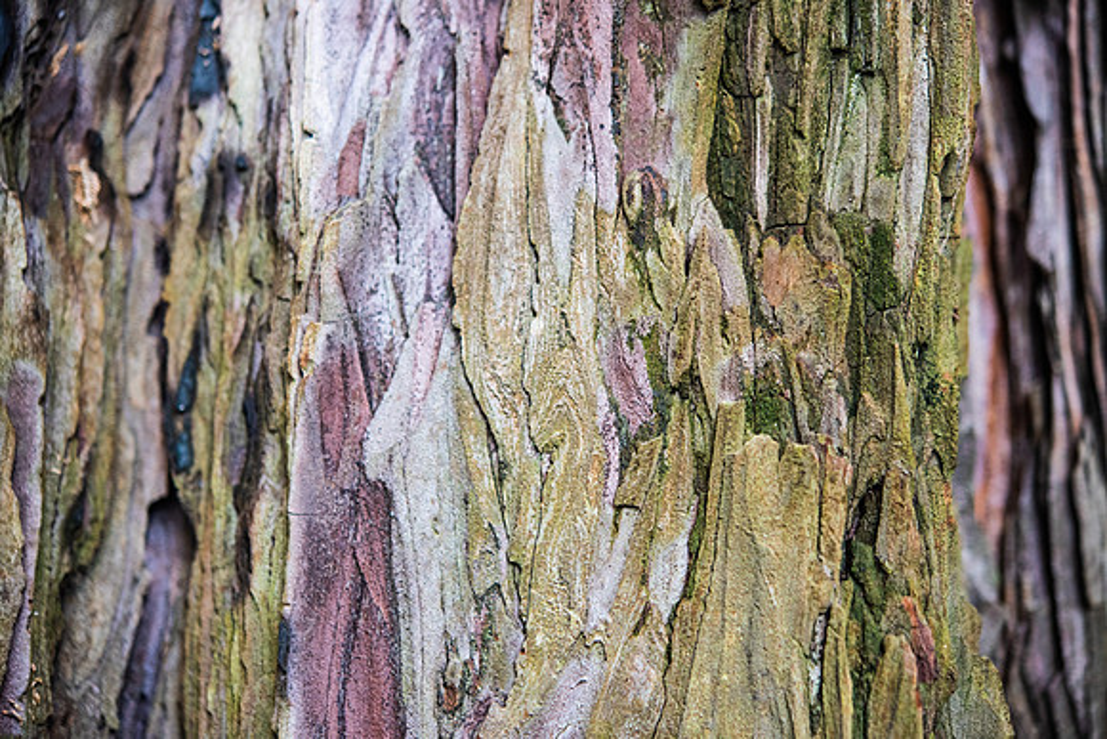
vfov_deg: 22.6
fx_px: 1845
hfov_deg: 33.4
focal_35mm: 60
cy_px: 370
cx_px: 554
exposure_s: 1/200
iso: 800
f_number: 4
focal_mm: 60
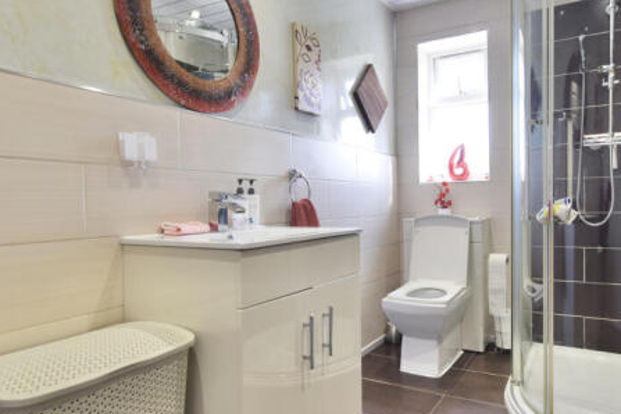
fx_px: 379
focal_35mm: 22
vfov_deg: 57.2
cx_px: 365
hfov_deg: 77.9
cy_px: 213
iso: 250
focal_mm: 10
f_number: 8
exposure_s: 1/10
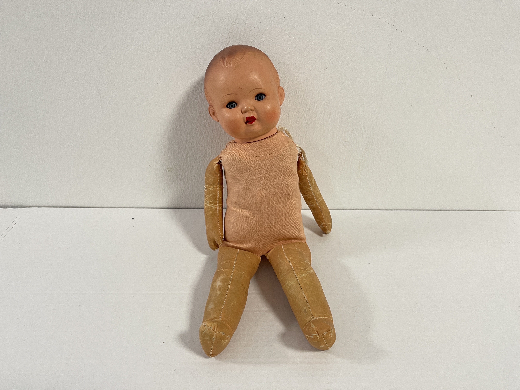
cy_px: 195
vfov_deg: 54.9
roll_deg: -2.3
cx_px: 260
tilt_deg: -26.6
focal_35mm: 25
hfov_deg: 69.4
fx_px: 376
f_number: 1.6
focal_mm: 5.1
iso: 80
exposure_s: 1/50
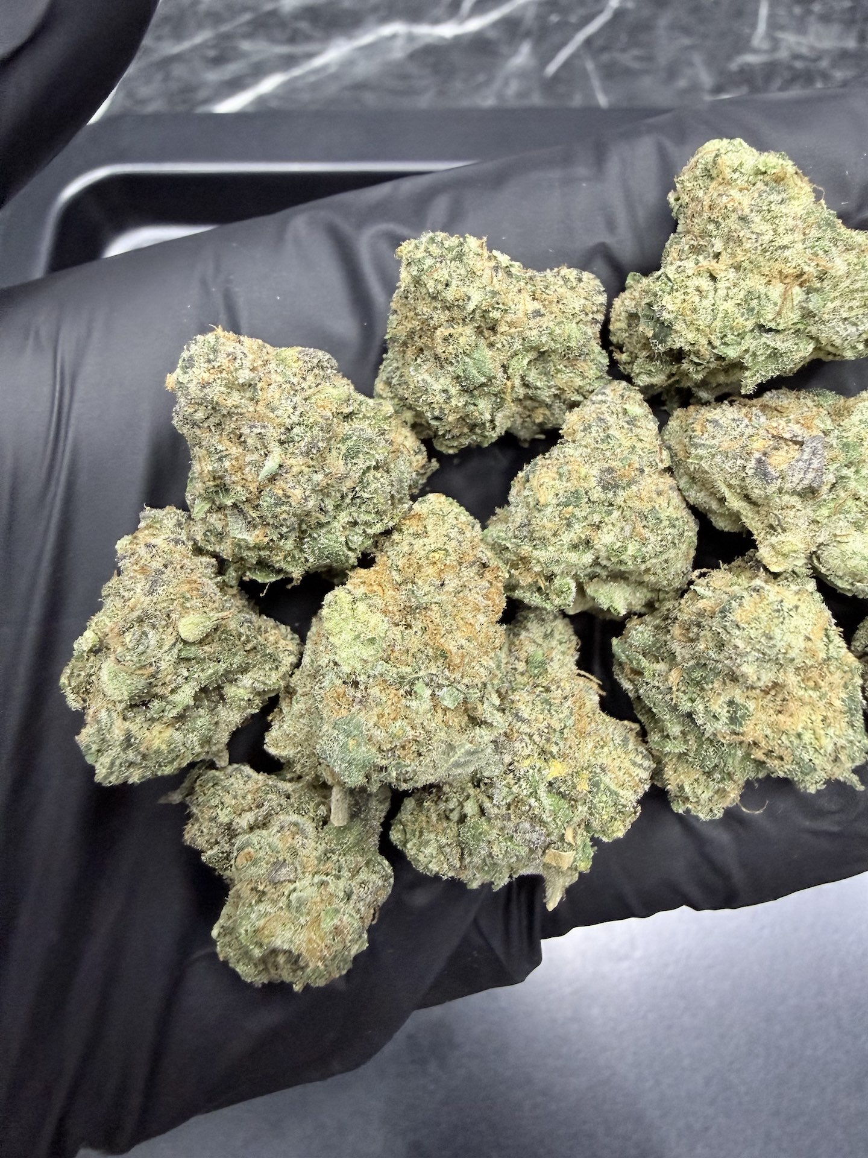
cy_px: 579
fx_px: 802
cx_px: 434
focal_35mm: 24
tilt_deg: -69.3
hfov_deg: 56.8
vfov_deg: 71.6
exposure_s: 1/47
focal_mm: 2.22
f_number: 2.2
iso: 200
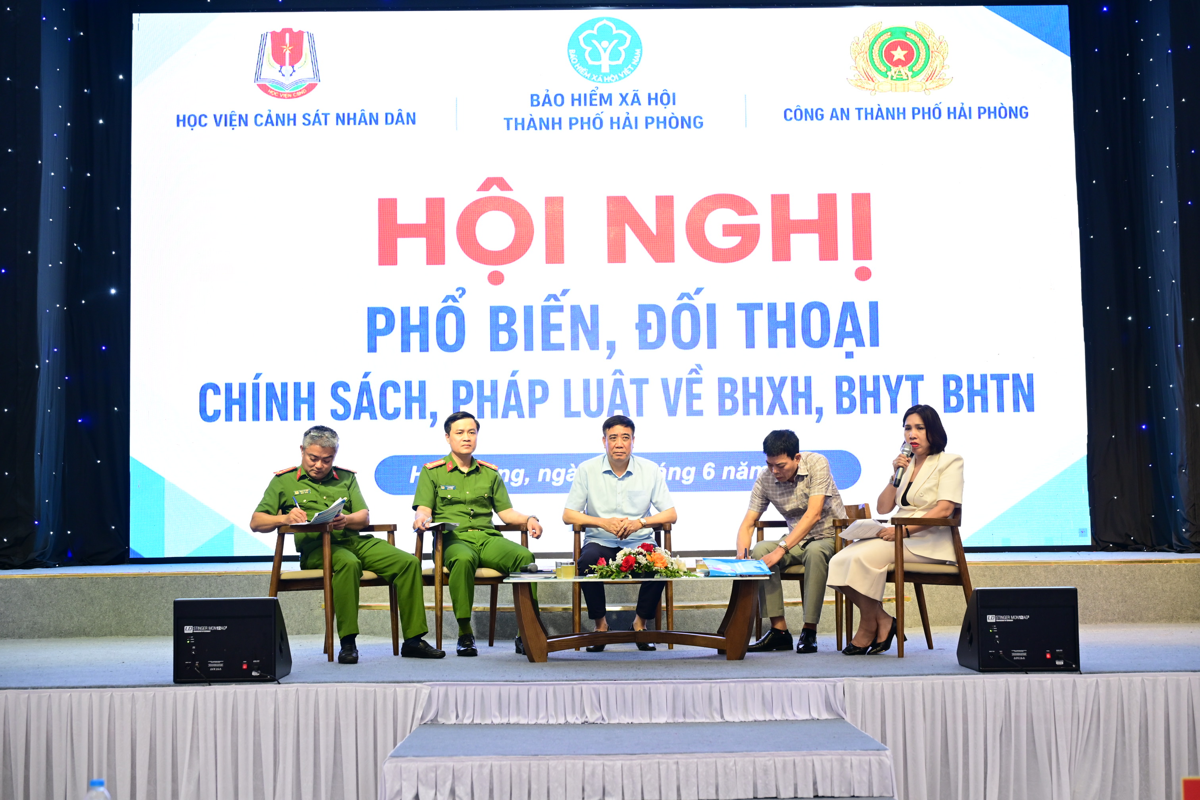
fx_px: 1767
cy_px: 400
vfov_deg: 25.5
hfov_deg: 37.5
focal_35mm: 53
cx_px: 600
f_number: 4
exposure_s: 1/160
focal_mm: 53
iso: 1250
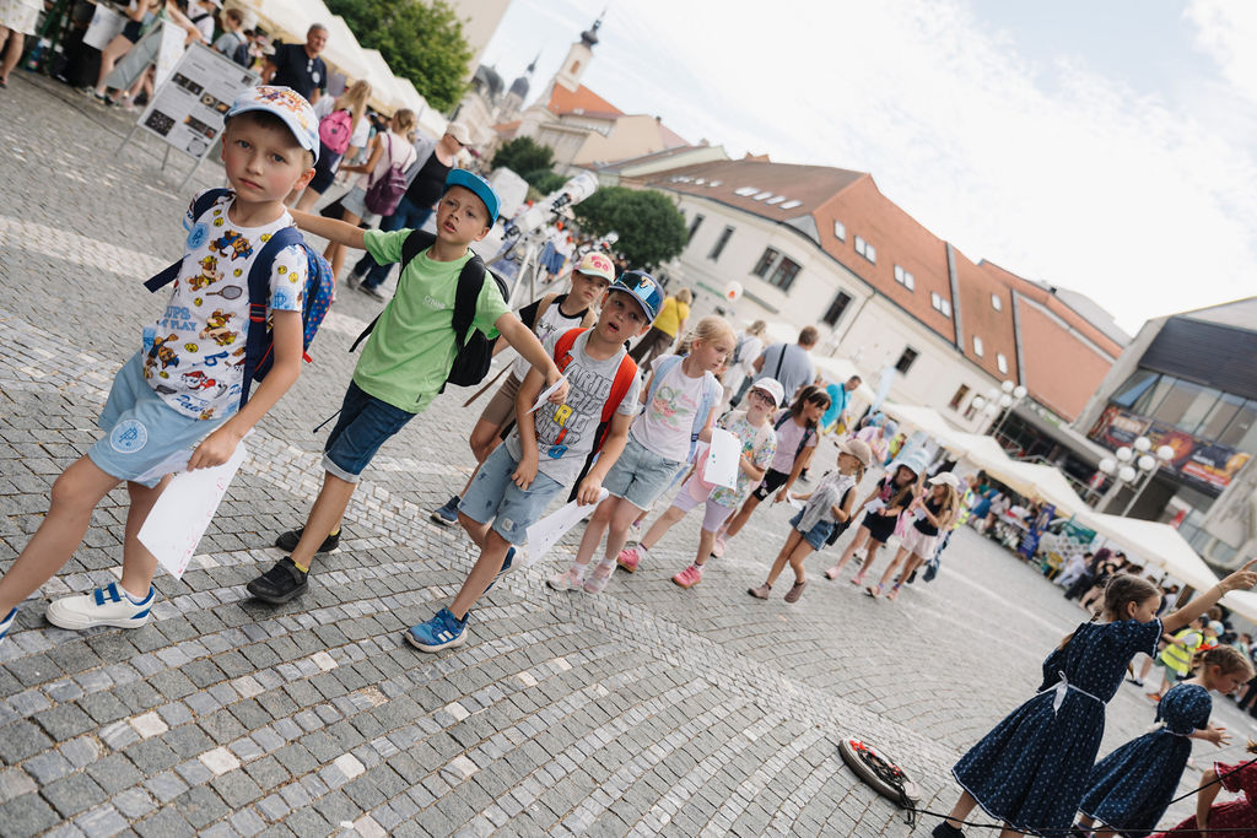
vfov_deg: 53.1
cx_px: 628
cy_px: 419
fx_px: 838
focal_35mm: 24
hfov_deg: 73.7
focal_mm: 24
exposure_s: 1/2000
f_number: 2
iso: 100
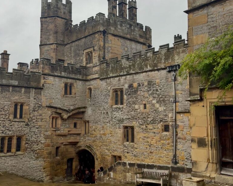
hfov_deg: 52.8
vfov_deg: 43.3
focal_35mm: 34
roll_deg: -2.1
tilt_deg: +5.8
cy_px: 90
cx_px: 116
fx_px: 234
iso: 50
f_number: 1.6
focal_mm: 5.1
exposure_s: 1/1129
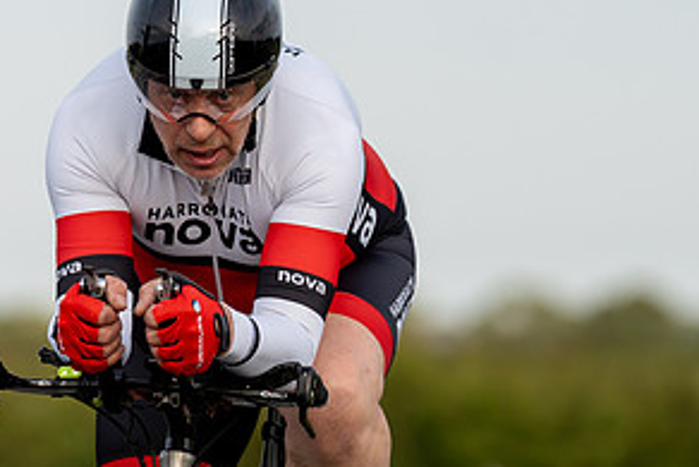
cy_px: 212
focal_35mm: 509
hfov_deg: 4.0
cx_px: 259
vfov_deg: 2.7
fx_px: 9888
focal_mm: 197
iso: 100
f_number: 3.2
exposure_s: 1/1000
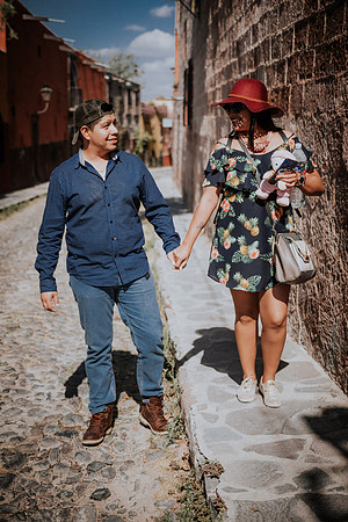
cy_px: 261
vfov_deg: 37.9
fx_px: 761
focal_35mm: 52
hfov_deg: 25.8
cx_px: 174
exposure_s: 1/4000
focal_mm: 35
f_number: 1.8
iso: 100
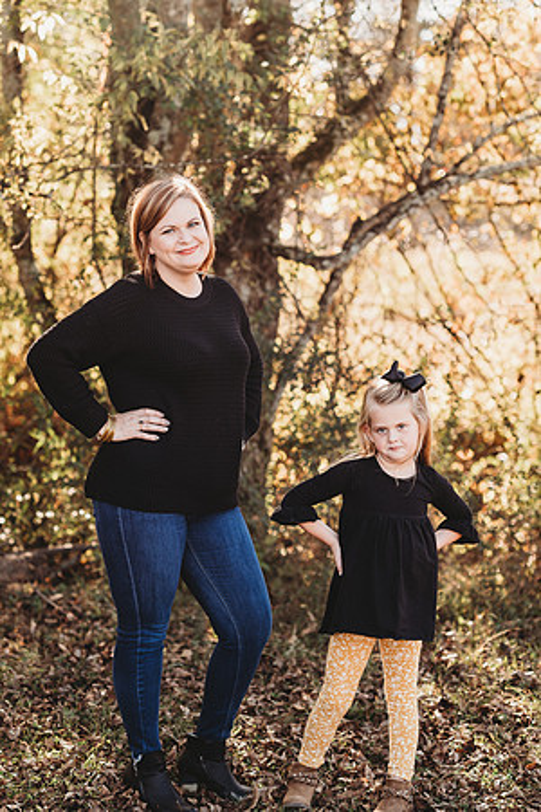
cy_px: 406
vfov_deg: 23.9
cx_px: 270
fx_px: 1916
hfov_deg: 16.1
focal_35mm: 85
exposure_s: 1/250
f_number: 2.8
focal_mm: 85
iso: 160
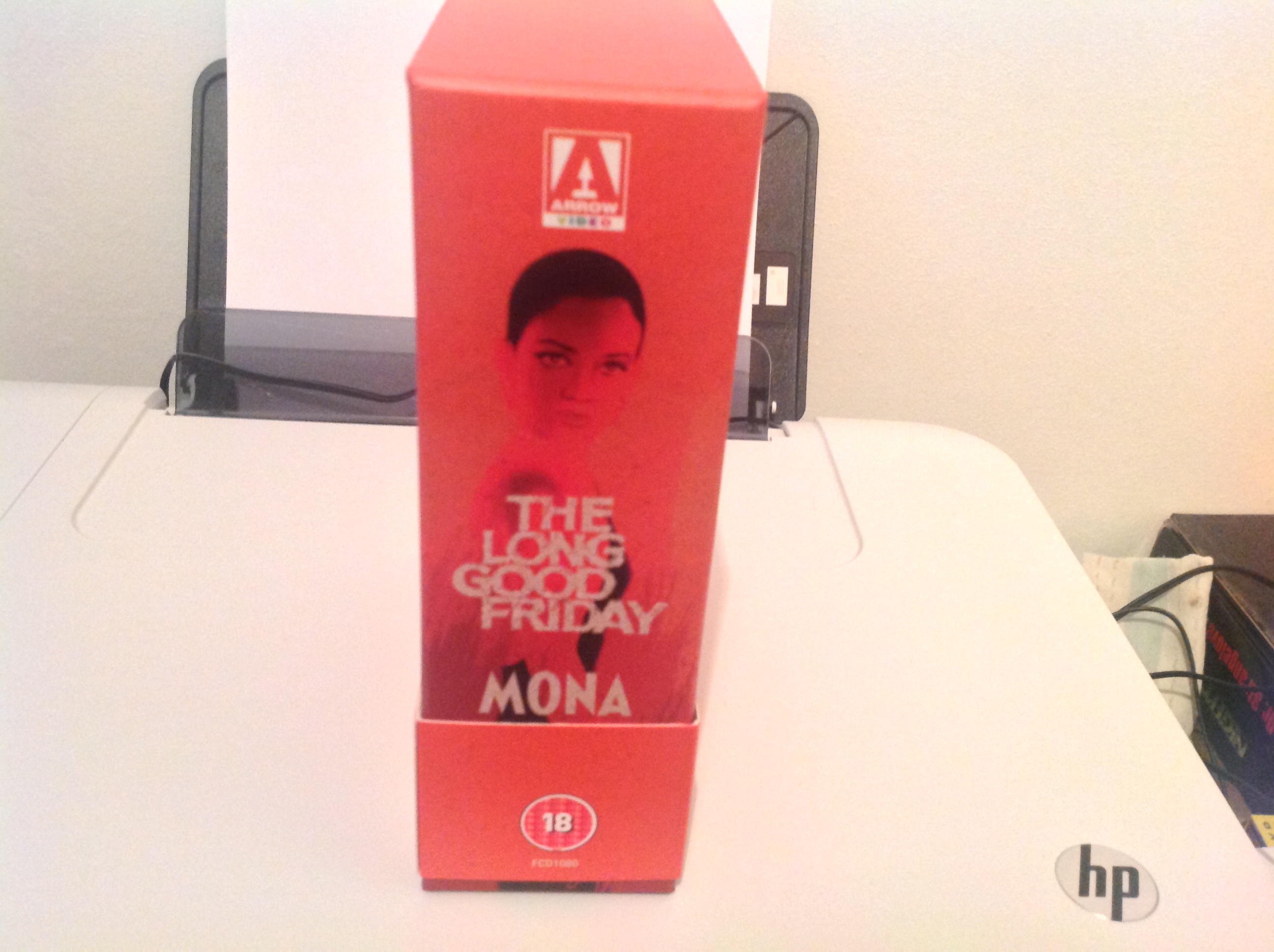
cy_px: 476
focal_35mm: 35
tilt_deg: -27.3
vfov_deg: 40.6
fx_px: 1286
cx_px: 637
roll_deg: -3.3
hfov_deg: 52.7
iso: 320
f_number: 2.4
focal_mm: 4.28
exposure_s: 1/17
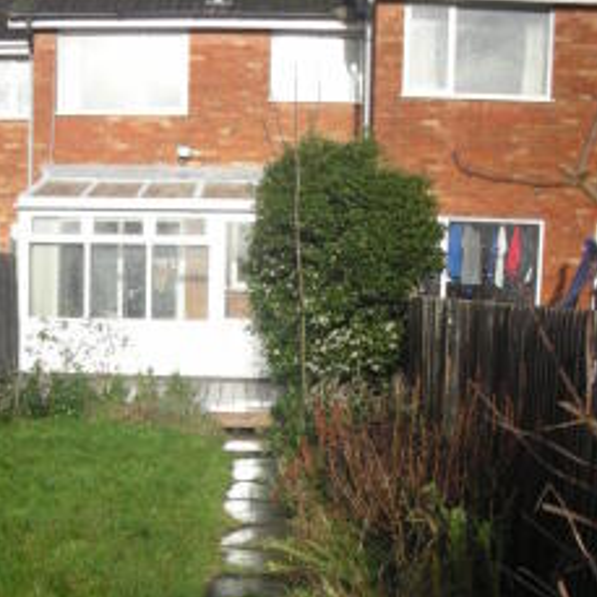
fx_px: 1151
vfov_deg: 28.3
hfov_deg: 28.8
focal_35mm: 59
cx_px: 190
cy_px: 504
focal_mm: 5.8
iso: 50
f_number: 3
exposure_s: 1/405
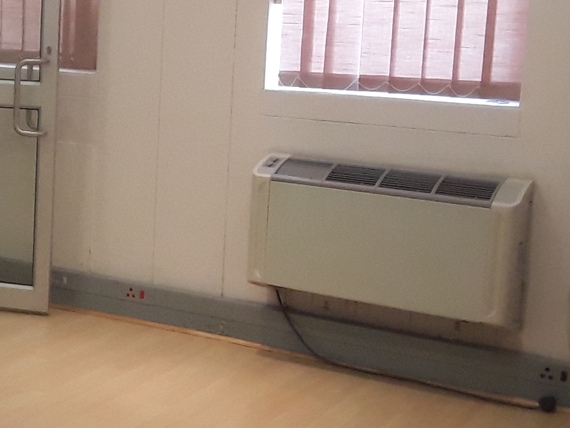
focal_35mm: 76
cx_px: -126
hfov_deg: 23.3
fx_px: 1252
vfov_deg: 19.3
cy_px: 123
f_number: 1.9
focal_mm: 2.2
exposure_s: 1/50
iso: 125
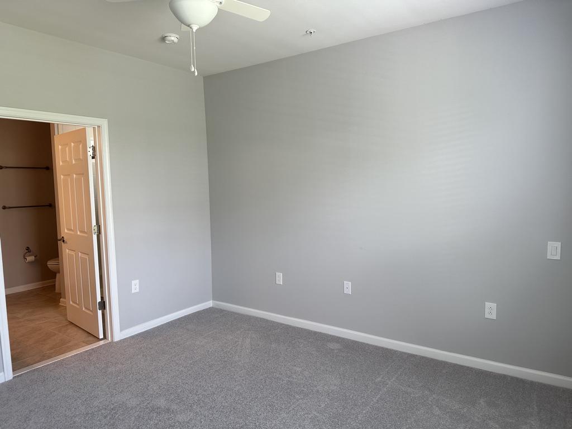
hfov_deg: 71.6
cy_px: 214
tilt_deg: -4.6
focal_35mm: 24
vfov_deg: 56.8
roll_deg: +0.8
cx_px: 286
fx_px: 397
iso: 125
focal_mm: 6.86
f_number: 1.78
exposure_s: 1/121
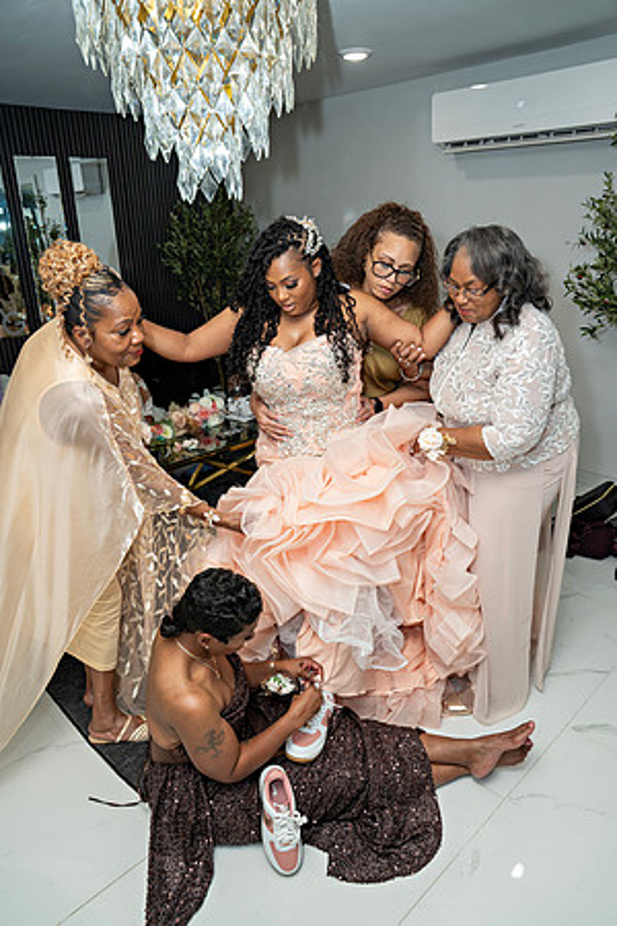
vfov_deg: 73.7
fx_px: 617
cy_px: 463
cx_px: 308
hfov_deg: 53.1
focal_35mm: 24
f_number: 4.5
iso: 640
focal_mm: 24
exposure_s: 1/160
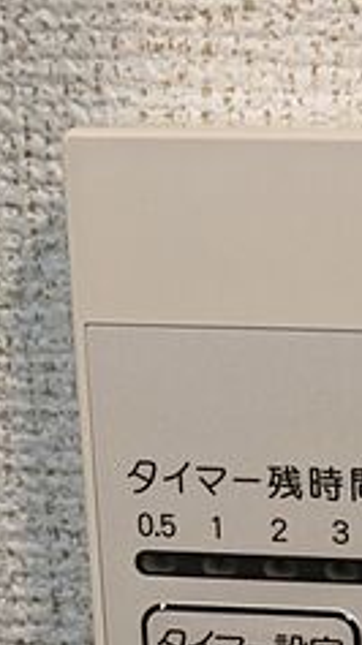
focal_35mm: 150
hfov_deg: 7.9
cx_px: 592
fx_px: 2564
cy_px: 650
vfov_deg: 14.1
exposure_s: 1/60
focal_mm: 5.43
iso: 210
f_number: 1.89
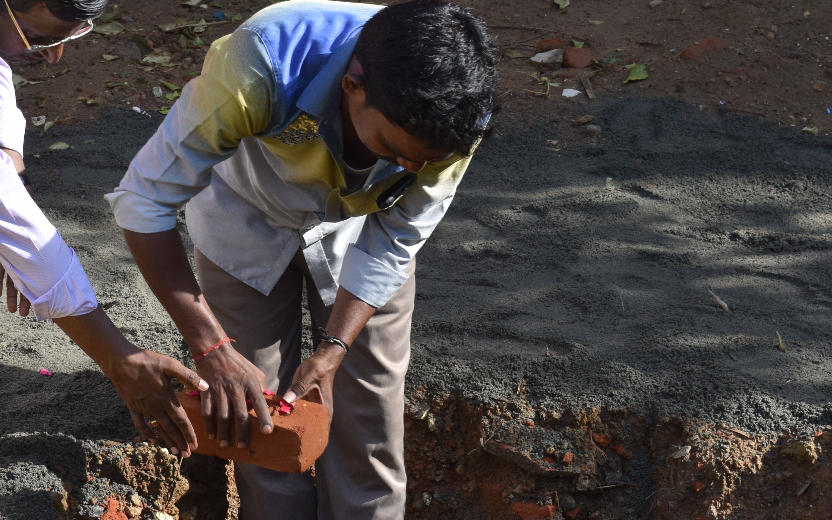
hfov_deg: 21.9
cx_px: 236
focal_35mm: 94
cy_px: 265
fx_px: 2131
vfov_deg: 13.9
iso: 220
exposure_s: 1/250
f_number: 8
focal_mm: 34
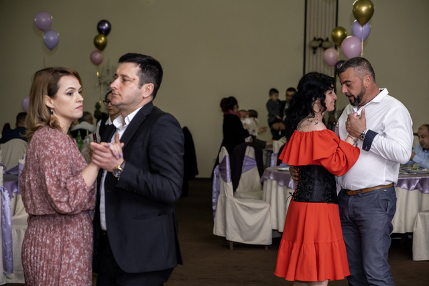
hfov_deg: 24.5
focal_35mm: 83
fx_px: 989
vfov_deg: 16.5
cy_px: 143
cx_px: 214
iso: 1250
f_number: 2.8
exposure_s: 1/160
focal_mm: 55
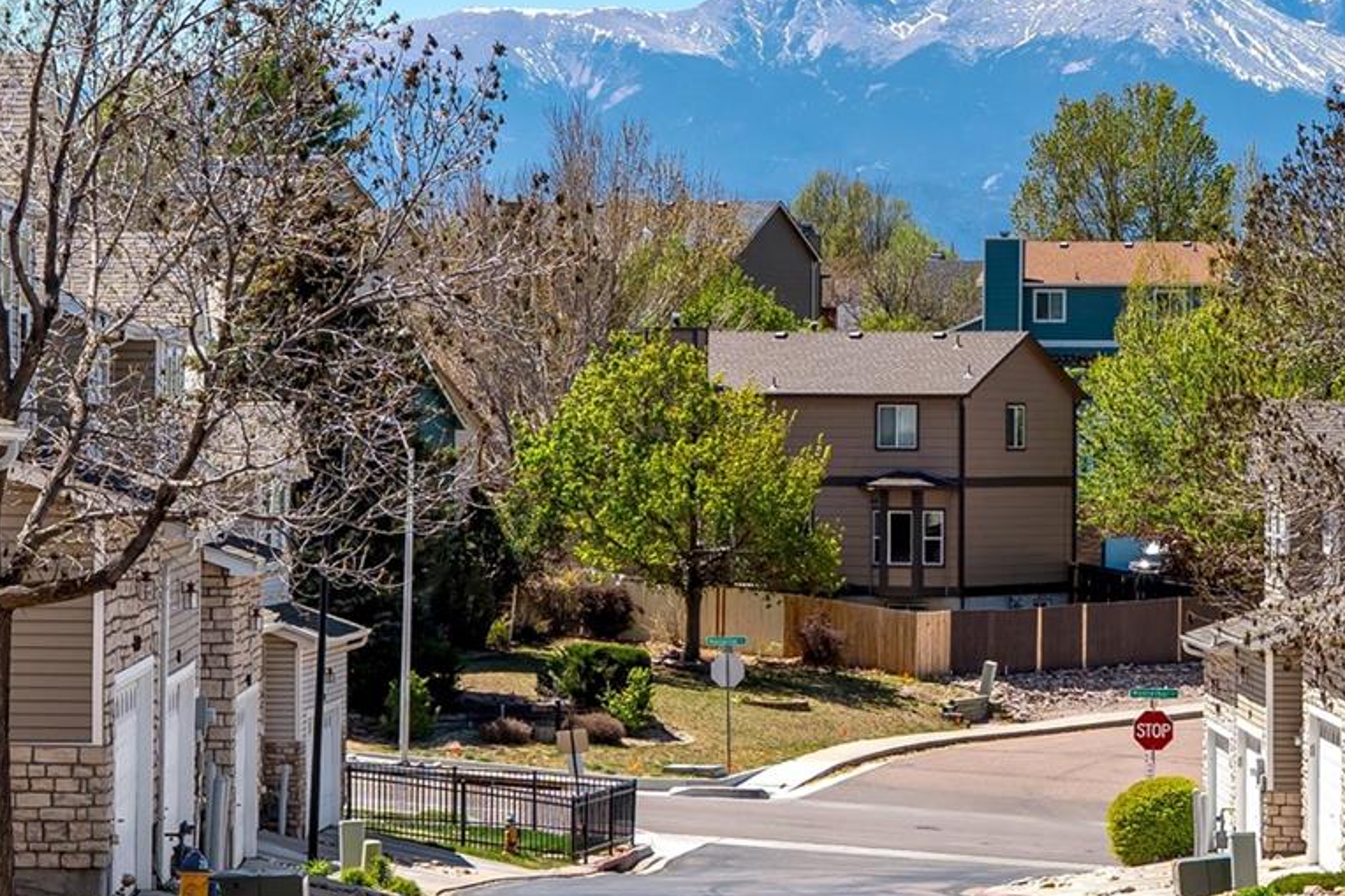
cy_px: 278
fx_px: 5939
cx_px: 921
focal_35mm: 159
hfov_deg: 12.9
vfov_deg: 8.6
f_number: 7.1
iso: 125
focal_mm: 50
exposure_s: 1/400
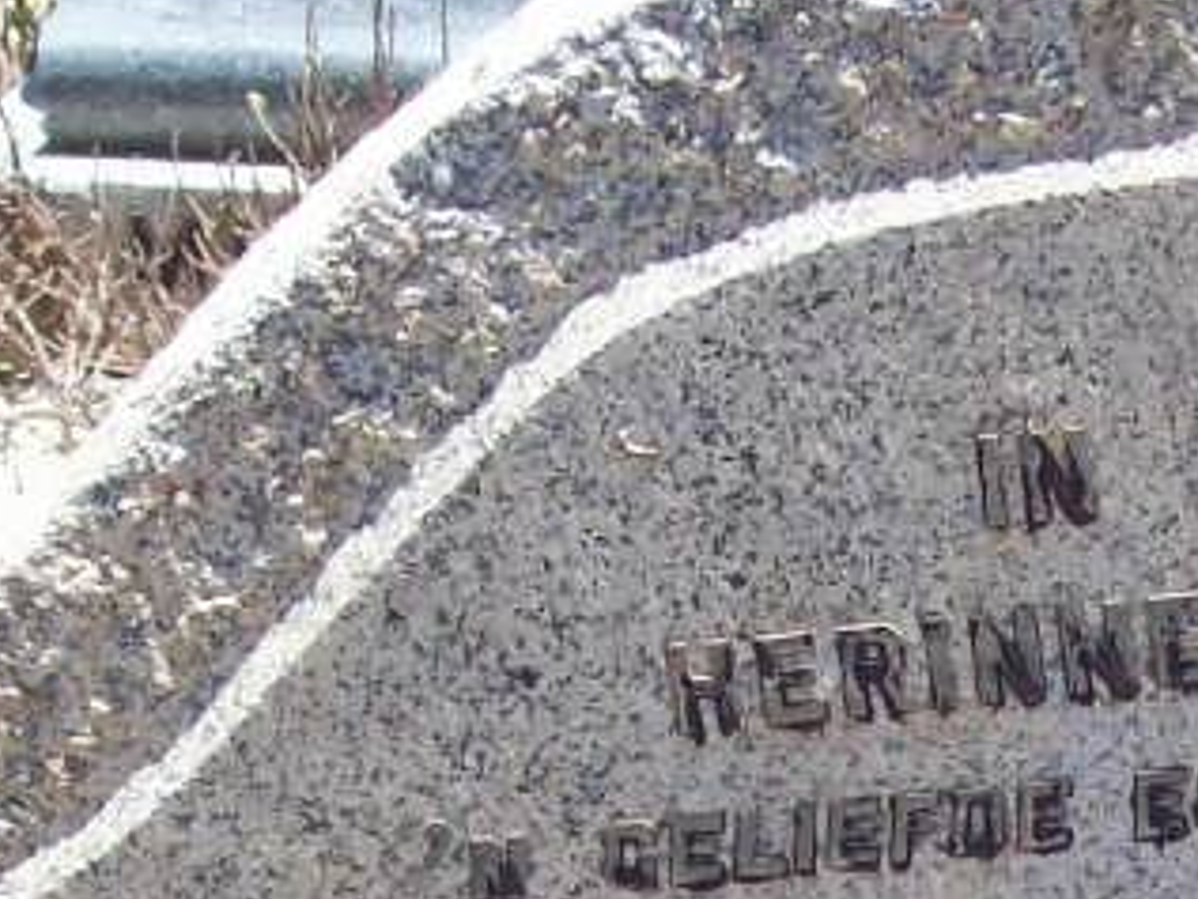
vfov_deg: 6.9
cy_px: 1409
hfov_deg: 9.3
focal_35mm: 212
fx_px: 7340
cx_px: 1240
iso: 80
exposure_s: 1/512
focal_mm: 9.4
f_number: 3.4
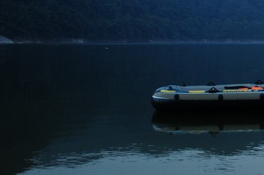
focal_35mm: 74
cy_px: 35
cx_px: 327
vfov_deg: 18.2
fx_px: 542
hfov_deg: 24.5
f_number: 4
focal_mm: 18
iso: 400
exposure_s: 1/80
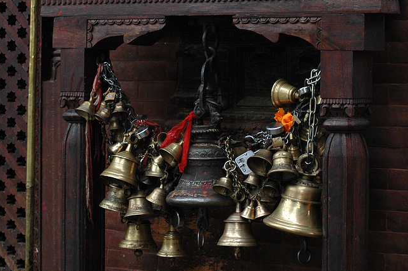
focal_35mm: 114
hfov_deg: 18.0
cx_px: 198
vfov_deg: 12.0
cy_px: 133
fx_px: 1290
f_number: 5.6
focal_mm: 70
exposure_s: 1/500
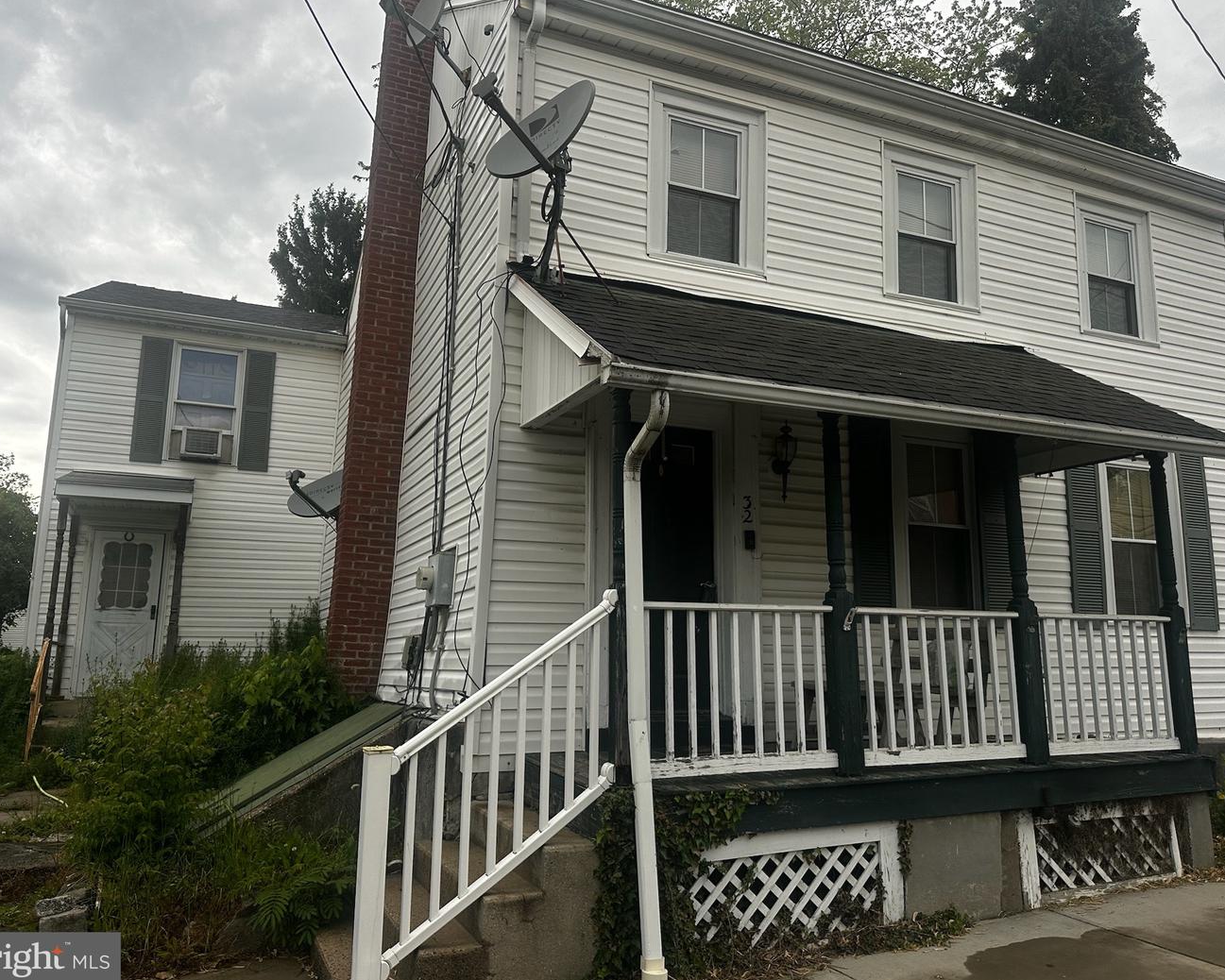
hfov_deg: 66.0
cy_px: 477
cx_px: 635
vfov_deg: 54.9
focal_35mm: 26
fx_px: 943
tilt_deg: +10.9
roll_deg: -0.4
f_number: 1.78
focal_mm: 6.86
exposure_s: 1/1453
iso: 80
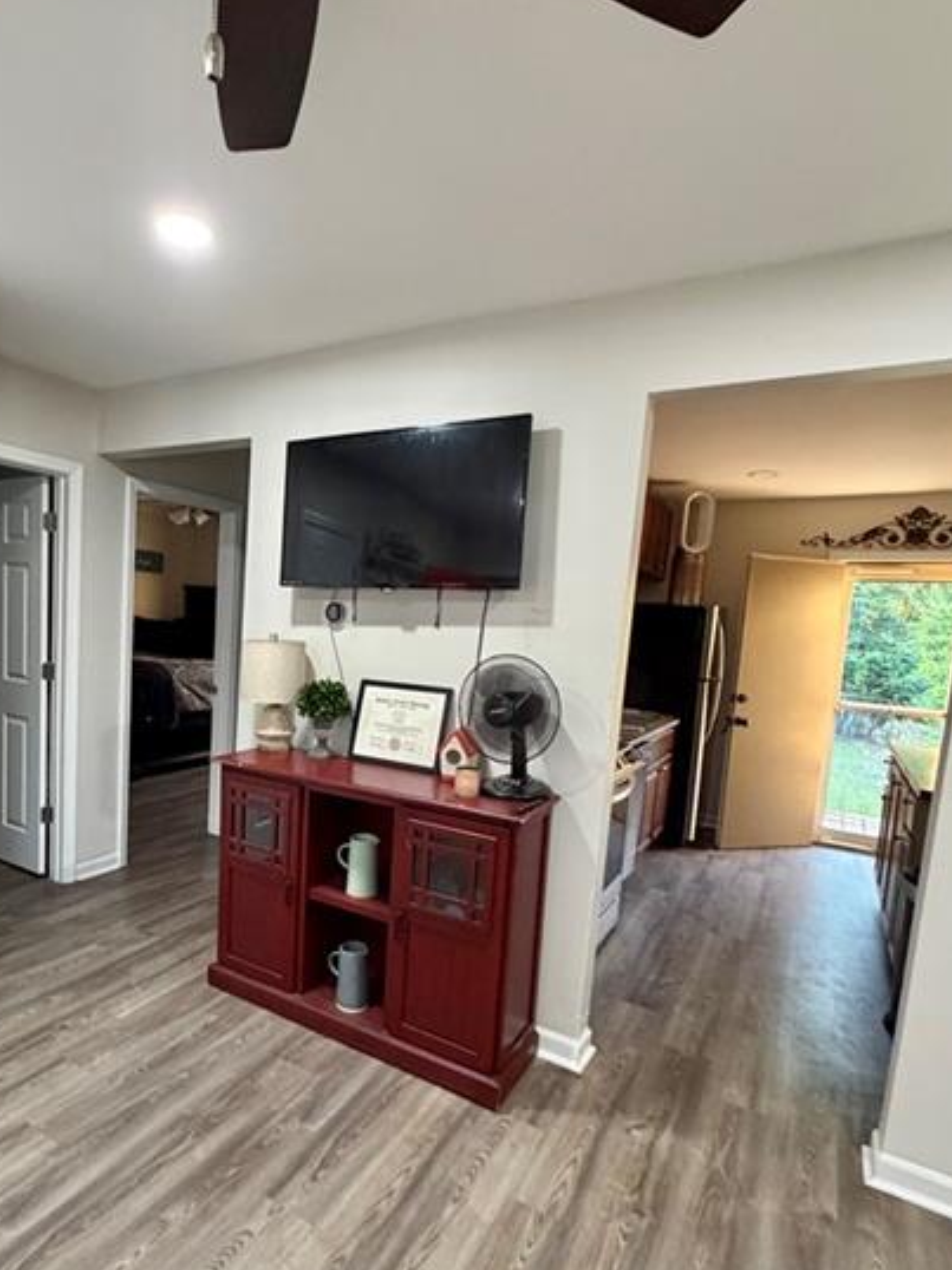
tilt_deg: -6.0
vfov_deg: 81.6
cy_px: 694
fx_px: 734
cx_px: 343
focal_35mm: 20
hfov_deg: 64.7
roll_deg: -3.6
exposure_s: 1/60
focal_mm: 2.22
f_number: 2.2
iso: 400
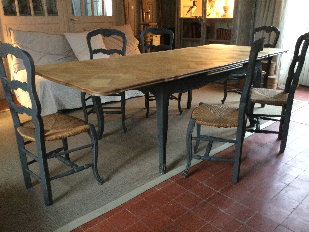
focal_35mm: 31
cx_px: 154
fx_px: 277
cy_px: 116
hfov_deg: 58.4
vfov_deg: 45.4
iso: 400
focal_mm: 3.3
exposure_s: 1/17
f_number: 2.4
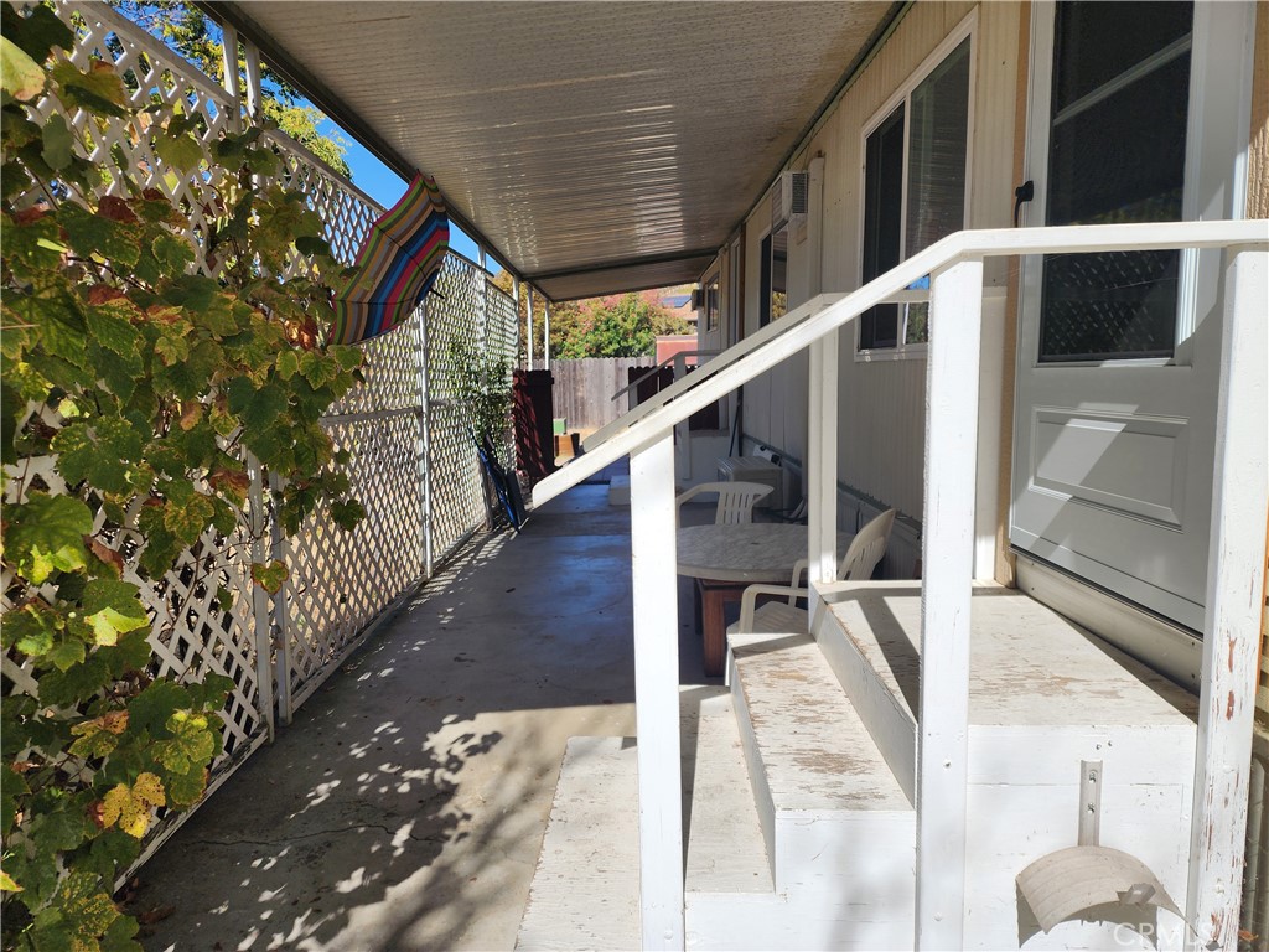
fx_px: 843
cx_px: 634
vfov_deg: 58.9
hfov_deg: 73.9
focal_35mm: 23
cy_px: 476
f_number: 1.8
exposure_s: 1/1321
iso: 12
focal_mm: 6.4
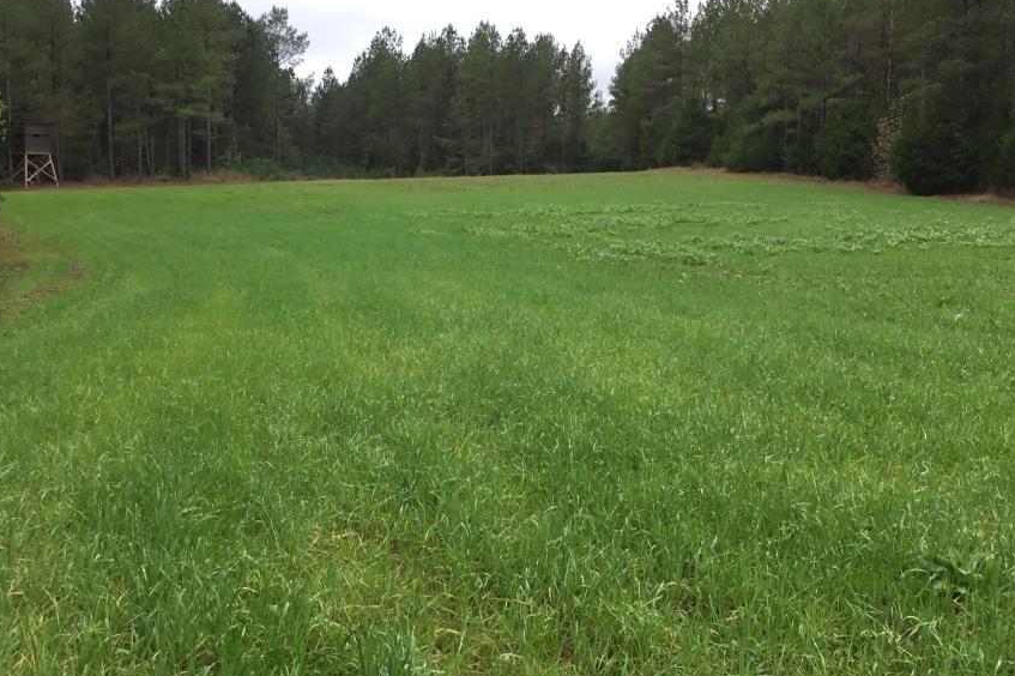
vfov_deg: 34.1
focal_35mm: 39
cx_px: 500
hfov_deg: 49.6
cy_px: 271
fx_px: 1099
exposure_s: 1/291
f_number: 2.4
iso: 25
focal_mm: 3.3
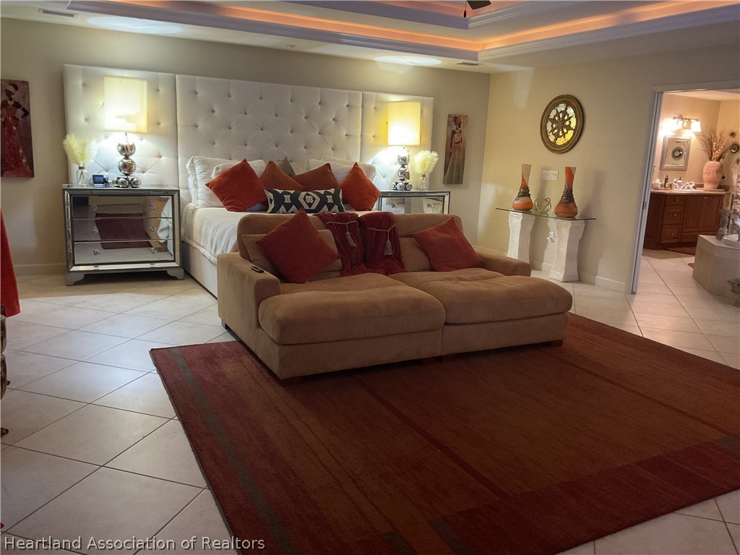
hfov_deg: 61.7
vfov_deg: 48.2
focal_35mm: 29
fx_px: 620
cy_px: 278
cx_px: 370
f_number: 1.8
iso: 320
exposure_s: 1/40
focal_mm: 3
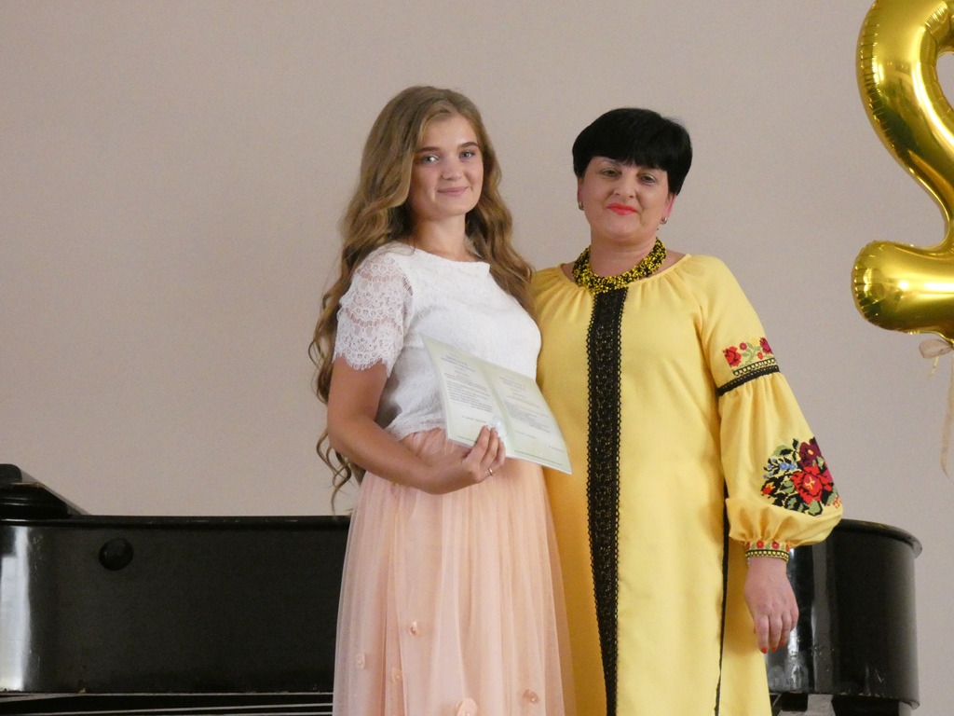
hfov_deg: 15.4
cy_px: 358
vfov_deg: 11.6
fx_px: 3528
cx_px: 477
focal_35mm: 128
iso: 1250
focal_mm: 22.9
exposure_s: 1/80
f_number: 5.2
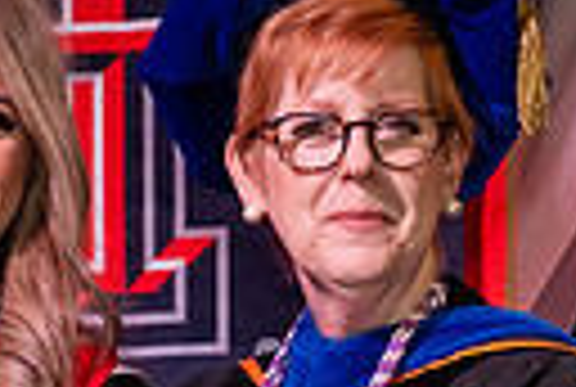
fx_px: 5116
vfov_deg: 4.3
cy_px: 540
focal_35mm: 319
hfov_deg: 6.4
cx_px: -283
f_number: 5.6
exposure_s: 1/160
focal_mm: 53
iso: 1250
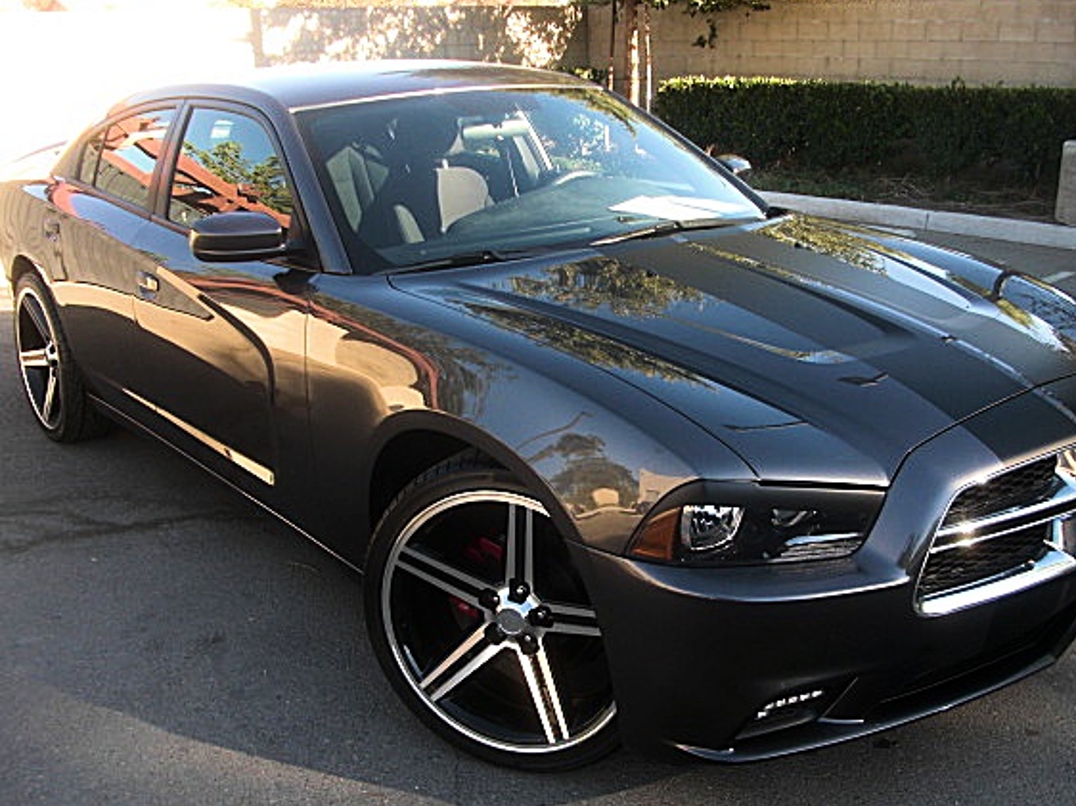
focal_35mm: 41
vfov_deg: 35.1
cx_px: 582
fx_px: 1274
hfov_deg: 45.7
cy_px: 440
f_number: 2.8
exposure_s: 1/100
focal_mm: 6.3
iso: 50
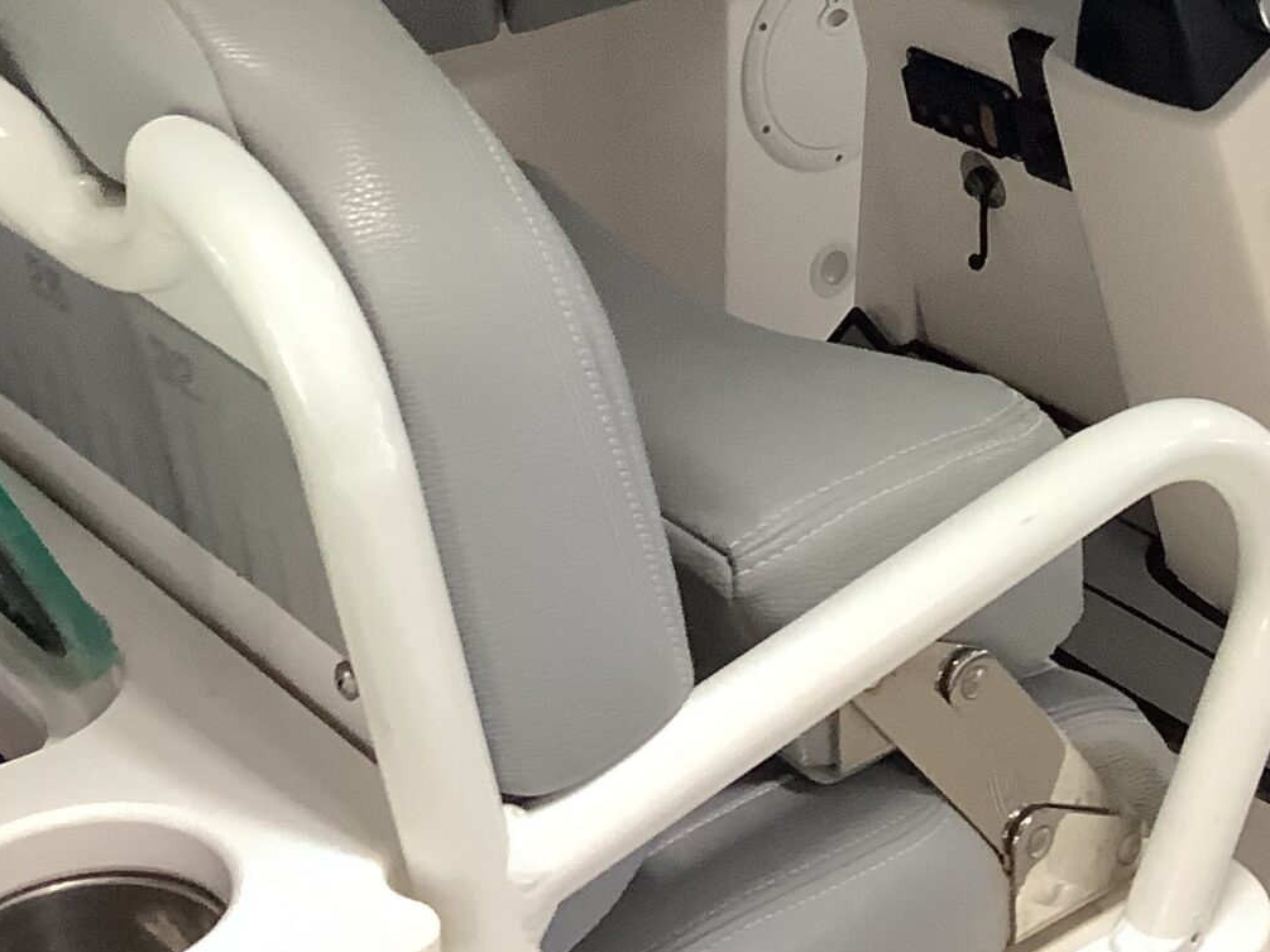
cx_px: 967
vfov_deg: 17.8
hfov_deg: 24.4
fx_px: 2897
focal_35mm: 79
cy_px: -162
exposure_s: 1/60
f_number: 2.4
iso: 250
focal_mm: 3.3
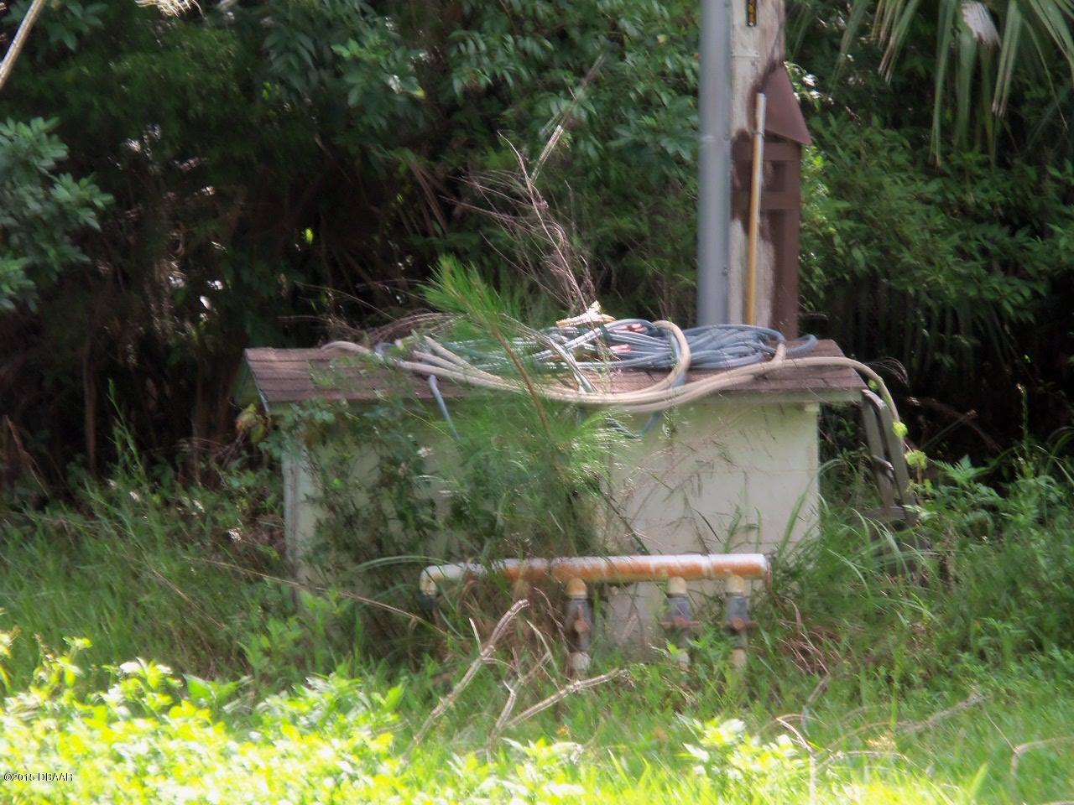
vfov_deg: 6.8
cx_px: 537
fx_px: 6826
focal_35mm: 220
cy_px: 402
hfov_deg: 9.0
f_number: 5.7
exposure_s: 1/60
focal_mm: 39.4
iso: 80
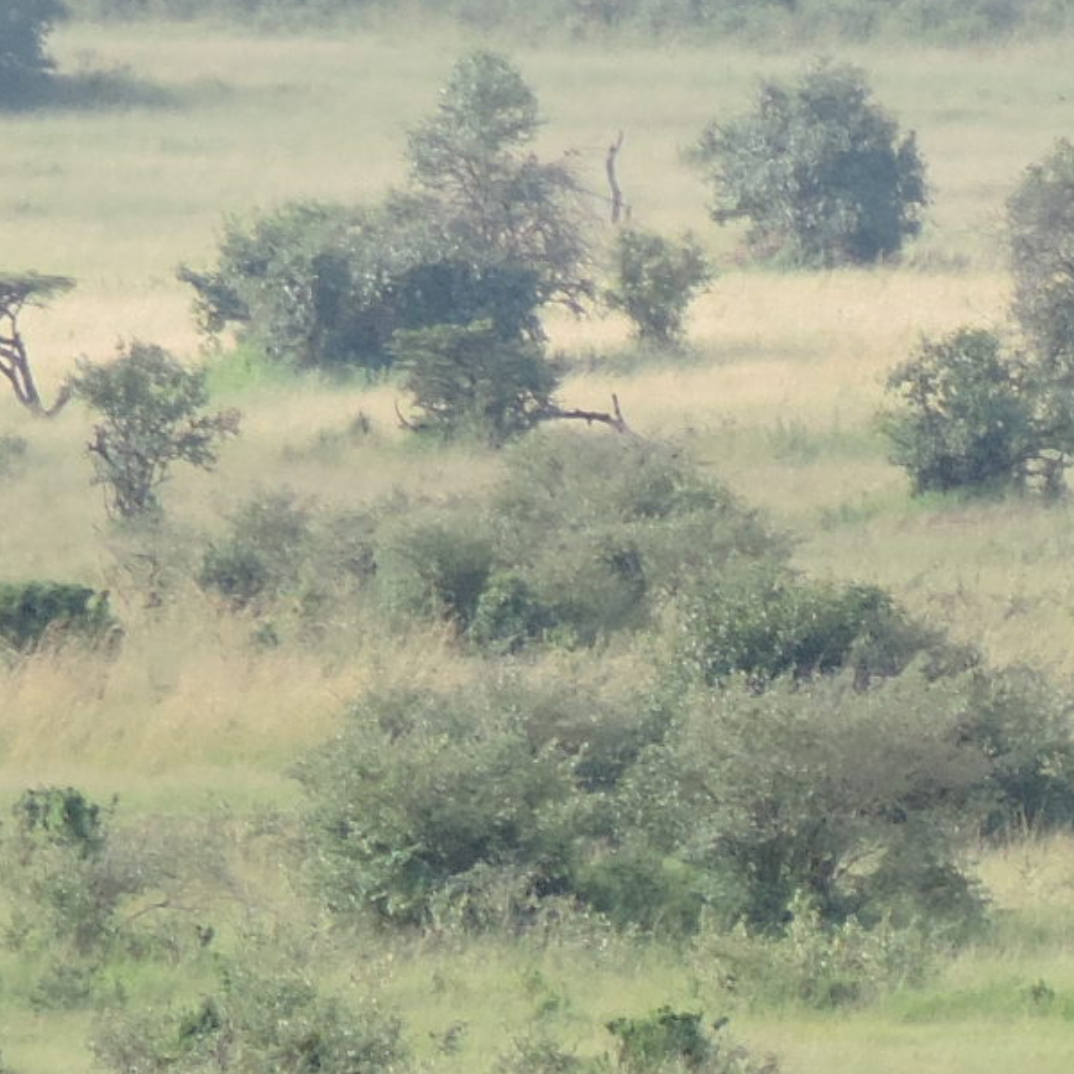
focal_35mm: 962
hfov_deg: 1.8
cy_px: 2110
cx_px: 1824
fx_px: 33768
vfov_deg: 1.8
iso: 80
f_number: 4.6
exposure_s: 1/125
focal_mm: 35.6
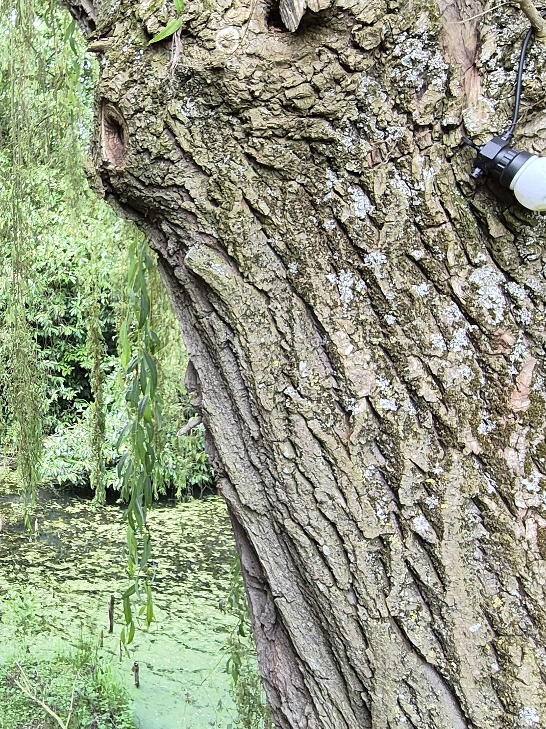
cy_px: 349
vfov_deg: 52.6
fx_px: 736
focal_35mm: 35
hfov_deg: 37.8
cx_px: 46
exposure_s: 1/100
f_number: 2.2
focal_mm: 2.2
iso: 64
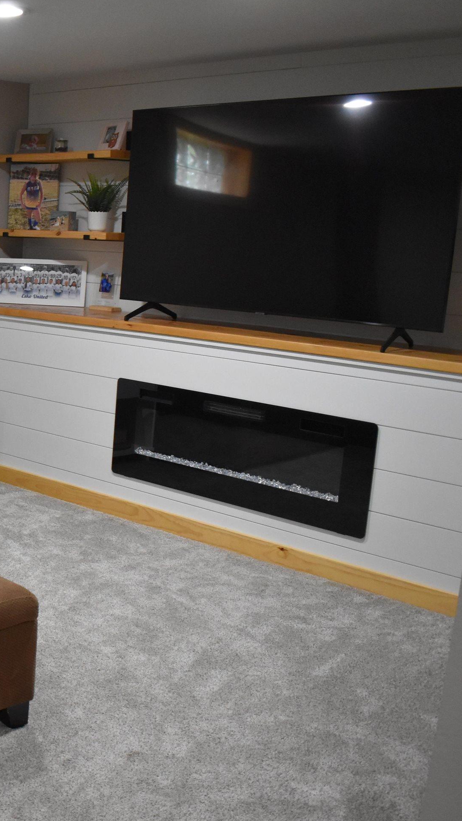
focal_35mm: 45
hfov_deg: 23.6
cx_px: -126
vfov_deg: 45.5
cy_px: 424
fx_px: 980
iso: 2200
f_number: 3.5
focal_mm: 18
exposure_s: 1/125
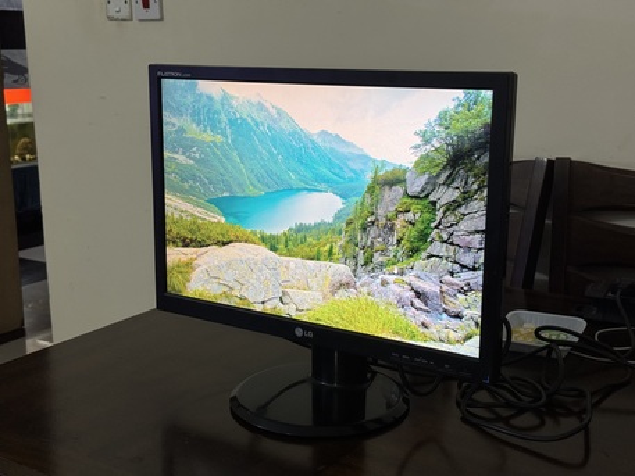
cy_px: 238
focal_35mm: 48
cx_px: 318
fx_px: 881
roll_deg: +0.6
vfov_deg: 30.3
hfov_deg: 39.6
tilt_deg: -13.9
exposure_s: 1/50
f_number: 1.78
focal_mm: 6.76
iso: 160
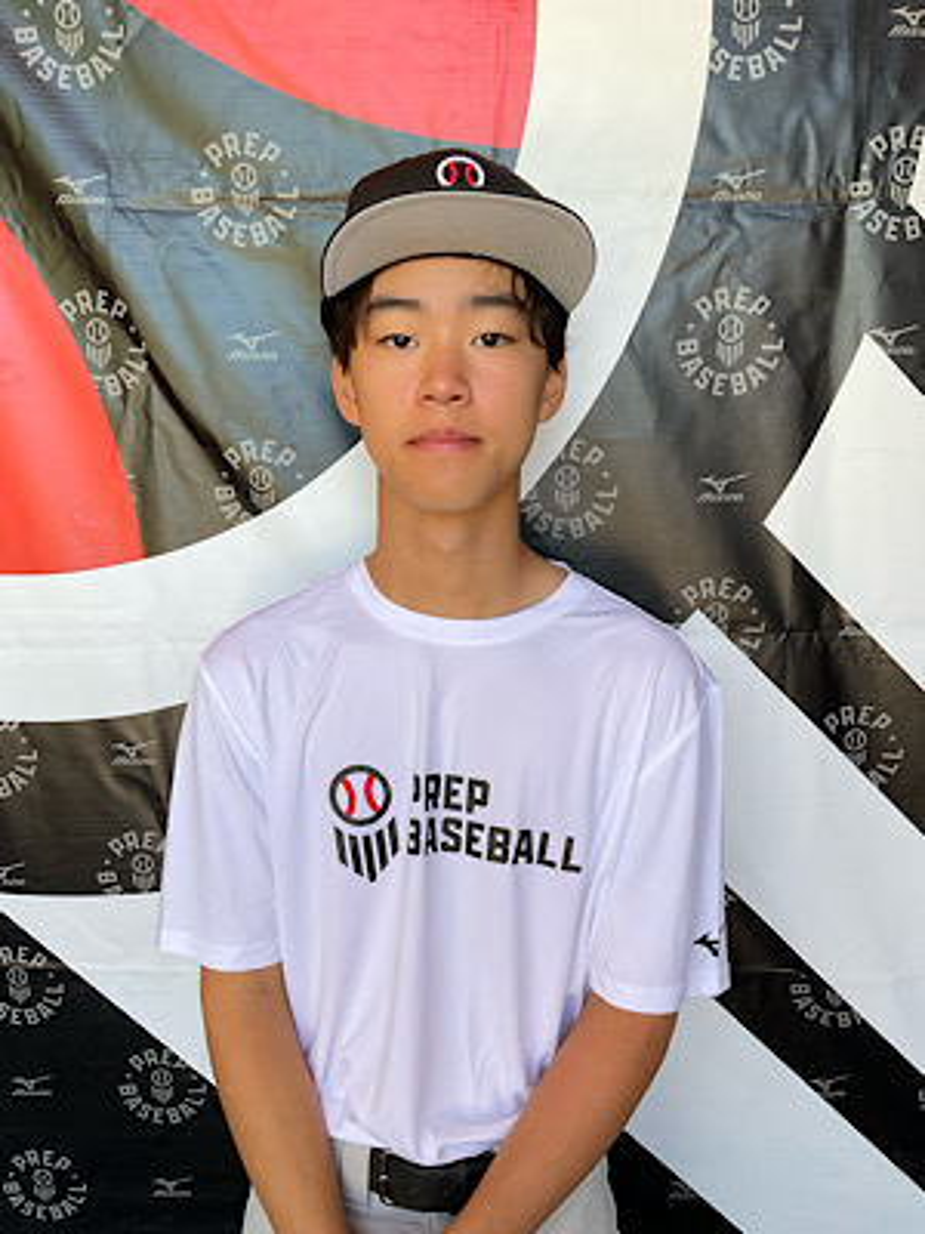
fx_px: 1033
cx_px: 462
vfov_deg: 61.7
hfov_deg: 48.2
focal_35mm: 29
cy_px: 617
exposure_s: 1/122
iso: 25
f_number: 1.8
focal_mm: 3
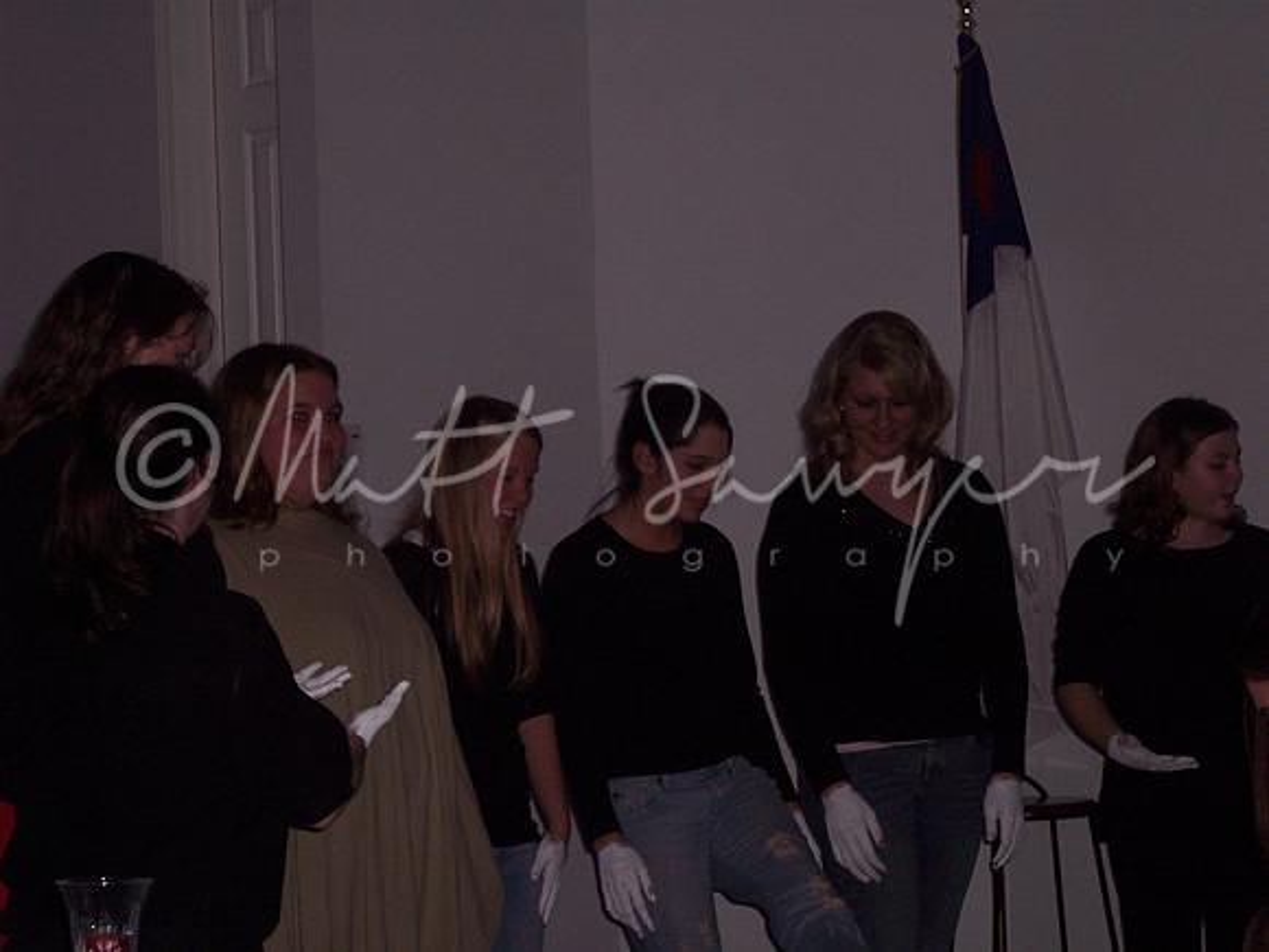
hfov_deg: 16.8
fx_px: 4289
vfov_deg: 12.7
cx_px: 634
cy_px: 476
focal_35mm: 117
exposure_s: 1/125
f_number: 4.8
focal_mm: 24
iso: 140
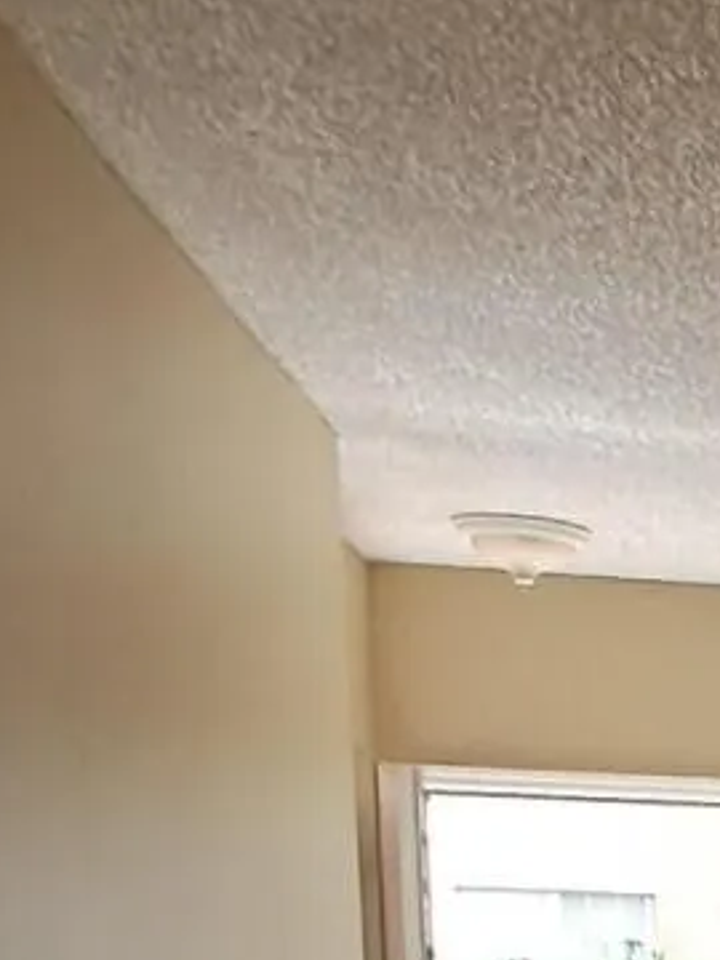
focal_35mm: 89
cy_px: 1427
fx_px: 2468
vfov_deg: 19.3
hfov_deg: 14.1
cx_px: 1424
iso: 80
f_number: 2.2
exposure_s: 1/100
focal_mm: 1.64
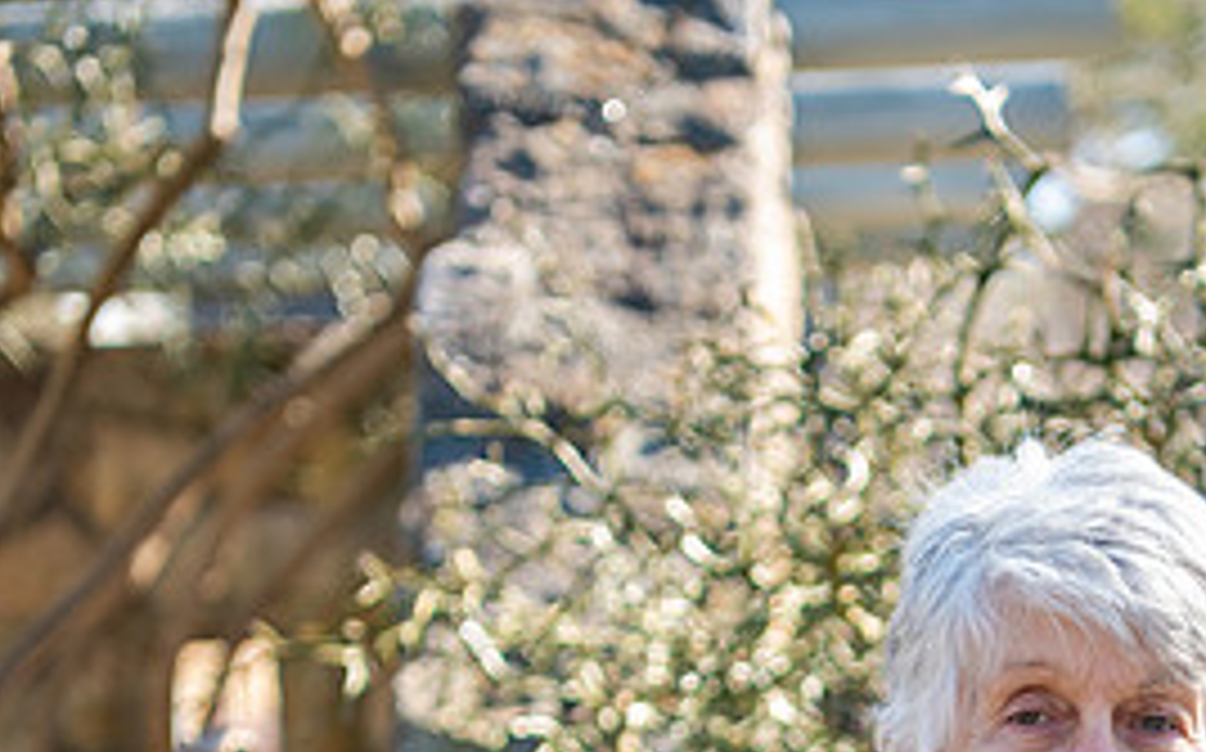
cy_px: 853
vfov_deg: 9.4
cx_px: 873
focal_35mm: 137
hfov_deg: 15.2
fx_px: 4499
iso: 720
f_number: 3.2
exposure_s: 1/1250
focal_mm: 62
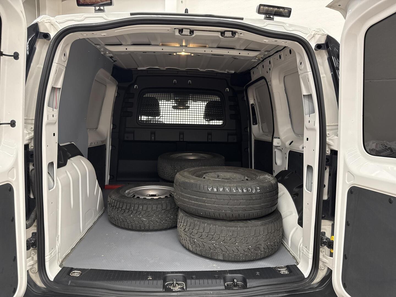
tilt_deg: -6.3
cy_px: 148
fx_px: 275
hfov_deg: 71.6
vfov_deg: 56.8
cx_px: 198
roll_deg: -1.5
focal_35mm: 24
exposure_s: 1/50
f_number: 1.78
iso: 200
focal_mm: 6.76
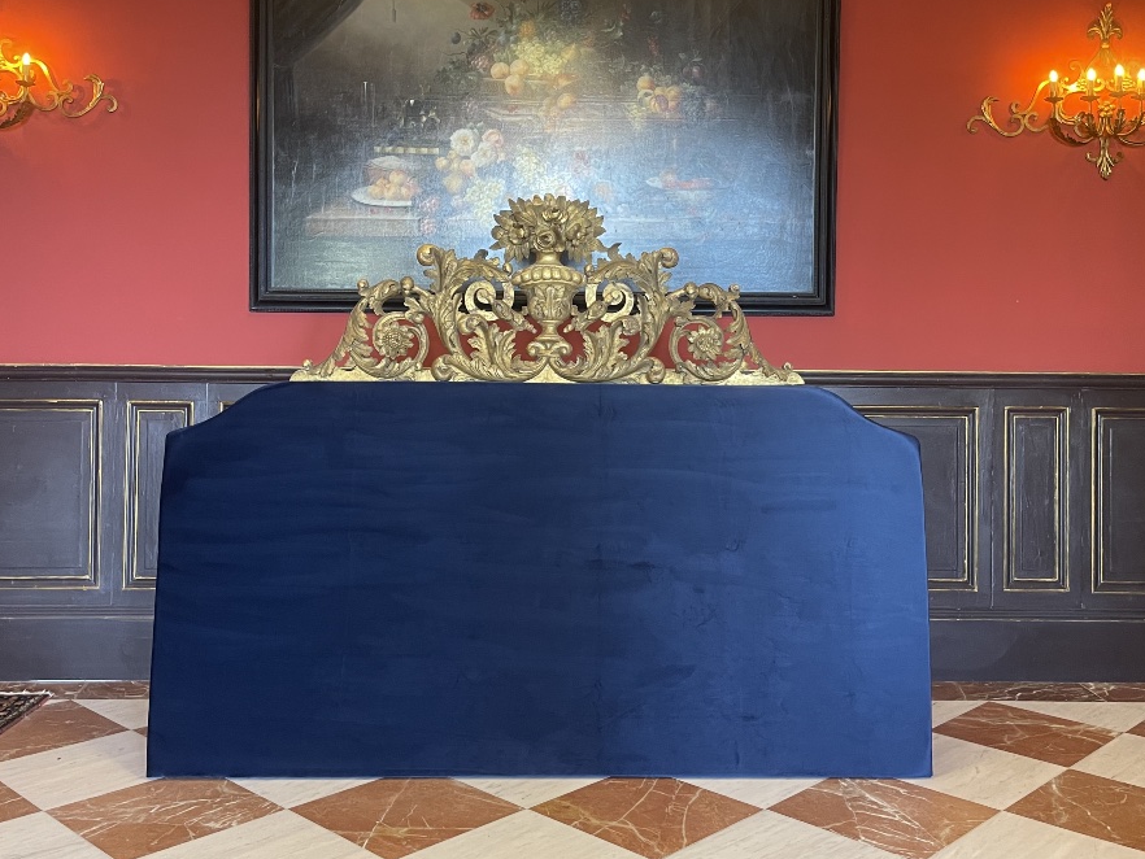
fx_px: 1125
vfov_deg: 41.5
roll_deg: -0.4
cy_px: 326
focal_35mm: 34
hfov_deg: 53.9
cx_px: 582
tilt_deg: +0.3
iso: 400
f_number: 1.6
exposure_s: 1/50
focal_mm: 5.1
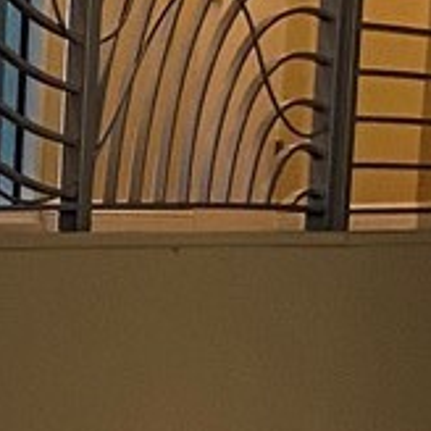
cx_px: -1012
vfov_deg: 7.5
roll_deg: +1.4
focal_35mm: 224
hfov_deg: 6.8
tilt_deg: -10.2
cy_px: 849
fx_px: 3155
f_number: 1.8
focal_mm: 4.25
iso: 80
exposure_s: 1/60
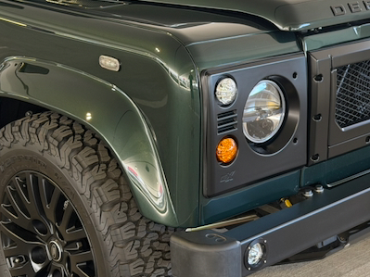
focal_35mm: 77
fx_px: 823
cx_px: 285
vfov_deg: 19.1
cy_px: 159
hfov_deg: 25.0
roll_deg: -1.9
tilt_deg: -17.1
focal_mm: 6.76
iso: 160
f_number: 1.78
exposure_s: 1/98
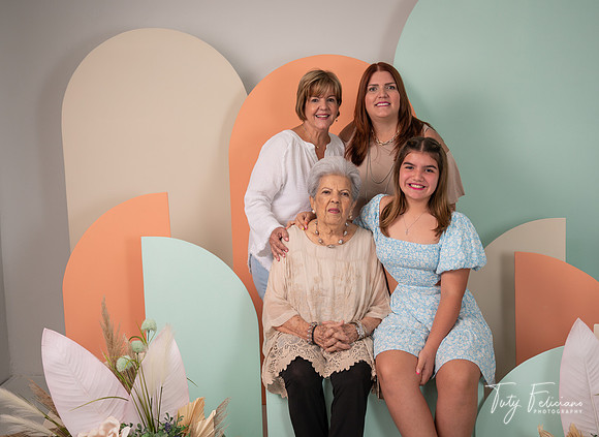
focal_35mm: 42
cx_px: 328
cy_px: 217
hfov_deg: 44.7
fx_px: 727
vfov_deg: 33.4
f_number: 4
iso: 160
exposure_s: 1/100
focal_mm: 38
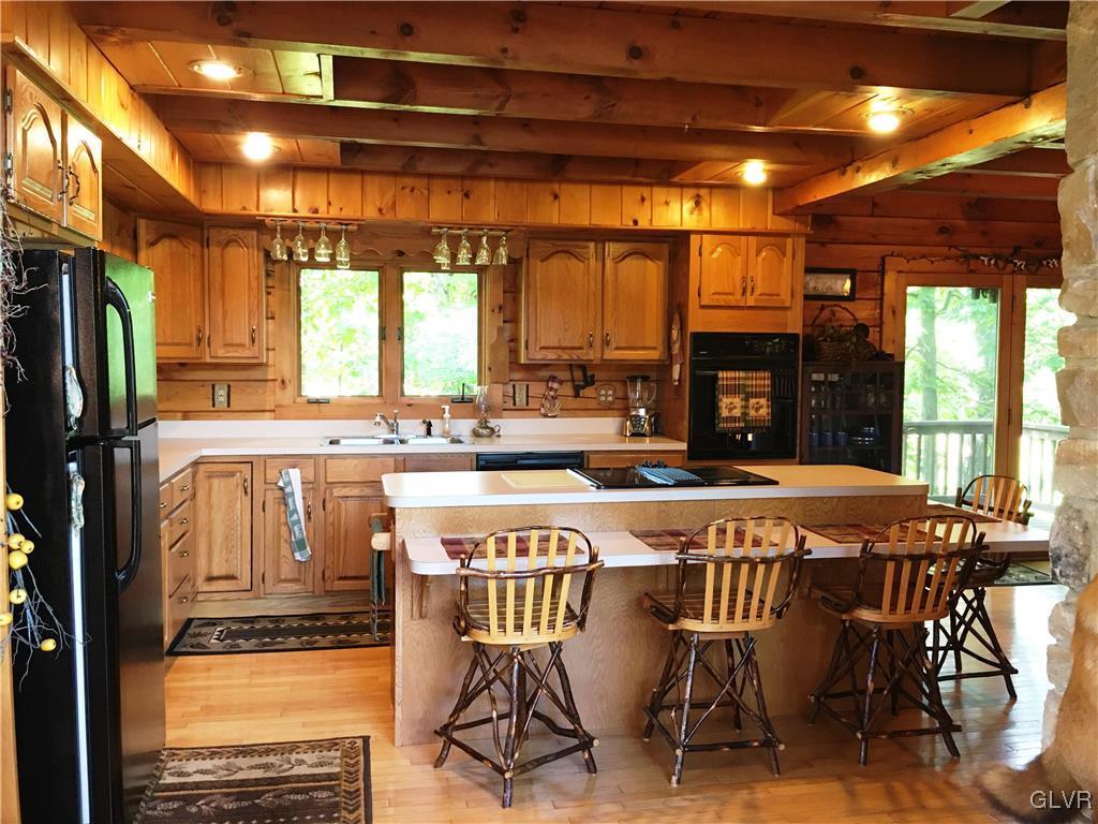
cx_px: 549
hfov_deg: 61.7
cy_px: 412
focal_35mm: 29
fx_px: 920
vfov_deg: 48.2
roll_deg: -1.0
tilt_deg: -1.7
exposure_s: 1/15
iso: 80
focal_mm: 4.15
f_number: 2.2
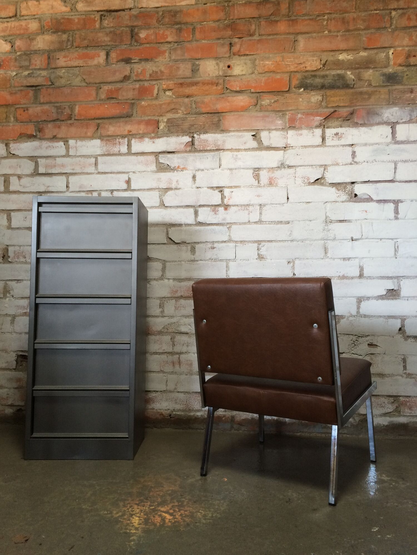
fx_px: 466
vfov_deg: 61.7
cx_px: 208
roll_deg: +1.5
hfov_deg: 48.2
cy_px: 278
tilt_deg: +1.5
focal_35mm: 29
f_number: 2.2
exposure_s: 1/30
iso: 64
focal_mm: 4.15
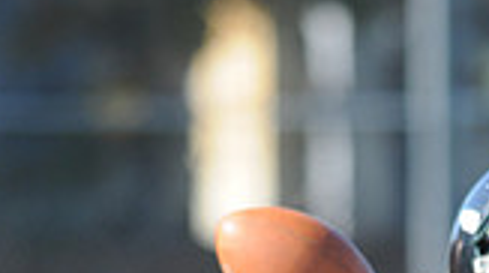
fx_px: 21744
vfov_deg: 0.7
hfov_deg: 1.3
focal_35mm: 1680
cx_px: 512
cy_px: 702
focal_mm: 300
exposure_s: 1/500
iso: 200
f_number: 4.5
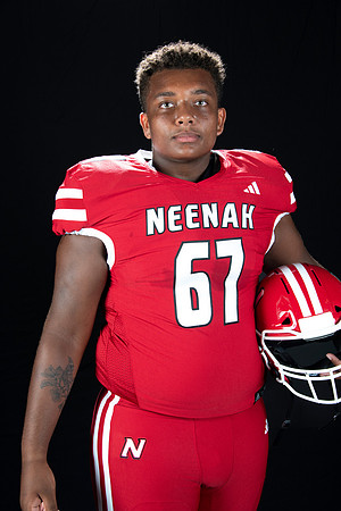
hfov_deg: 24.6
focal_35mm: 55
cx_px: 170
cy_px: 256
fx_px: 781
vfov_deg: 36.2
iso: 320
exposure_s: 1/160
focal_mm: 55
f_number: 9
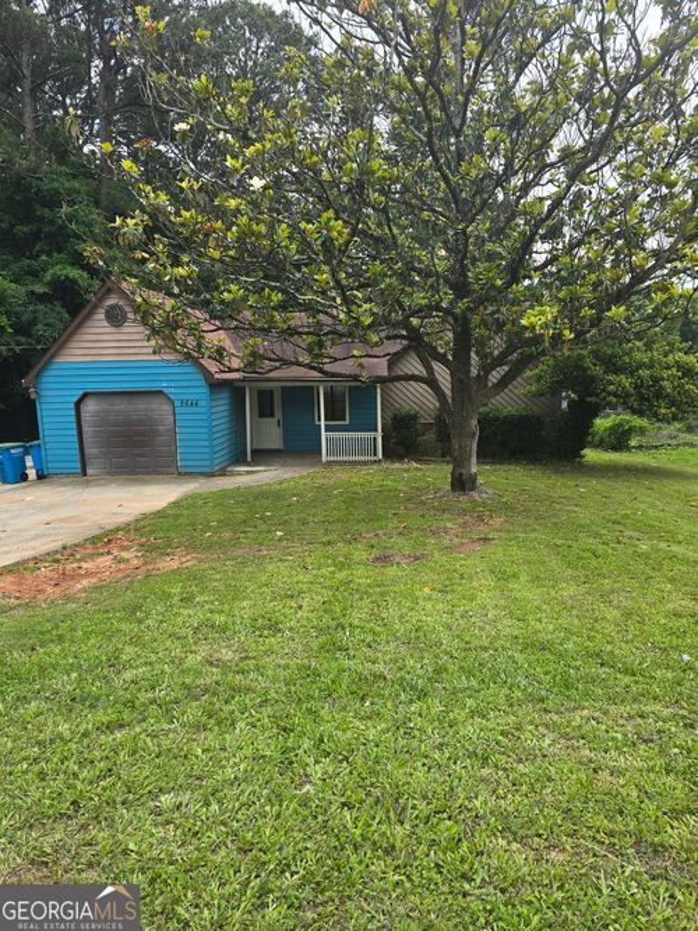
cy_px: 466
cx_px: 349
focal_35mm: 23
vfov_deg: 73.9
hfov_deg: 58.9
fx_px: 619
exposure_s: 1/254
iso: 12
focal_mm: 6.3
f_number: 1.7
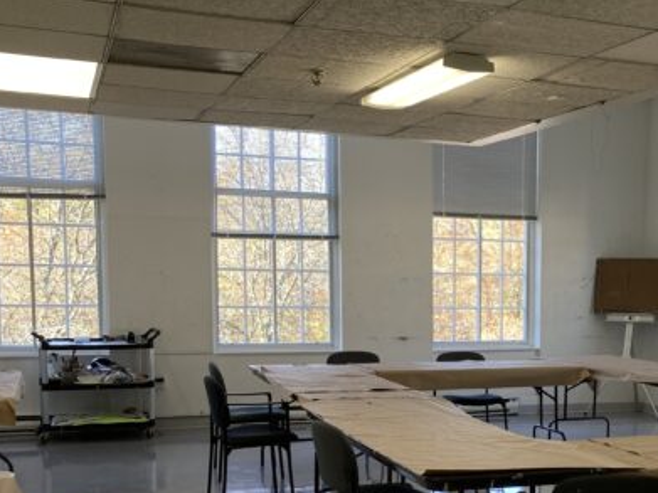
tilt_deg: -5.9
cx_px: 550
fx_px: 1045
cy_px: 399
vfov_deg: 26.0
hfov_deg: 33.7
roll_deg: -1.1
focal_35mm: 55
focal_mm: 3.99
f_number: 1.8
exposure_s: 1/120
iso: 50
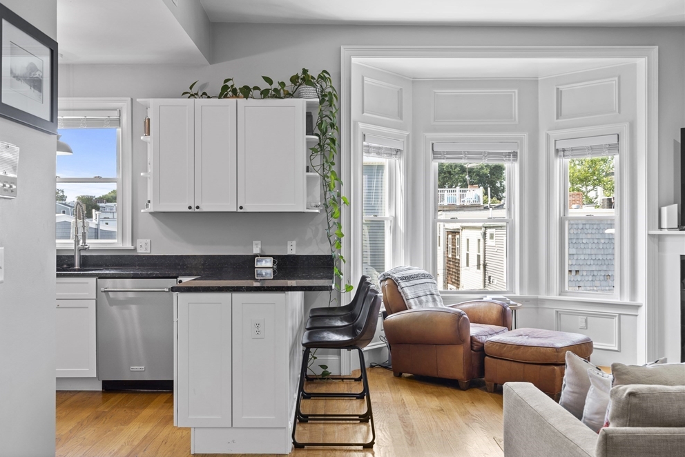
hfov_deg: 58.7
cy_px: 225
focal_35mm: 32
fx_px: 609
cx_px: 332
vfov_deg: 41.1
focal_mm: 31
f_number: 7.1
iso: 320
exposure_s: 1/5
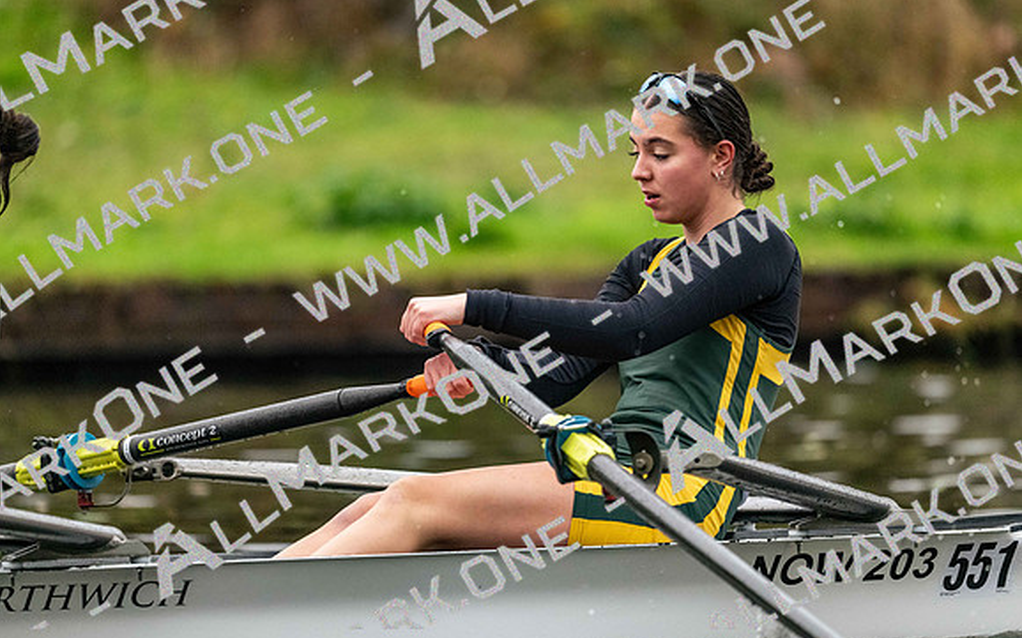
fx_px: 11390
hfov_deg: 5.1
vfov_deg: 3.2
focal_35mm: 409
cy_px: 327
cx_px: 511
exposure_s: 1/2000
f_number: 4.5
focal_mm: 400
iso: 7200
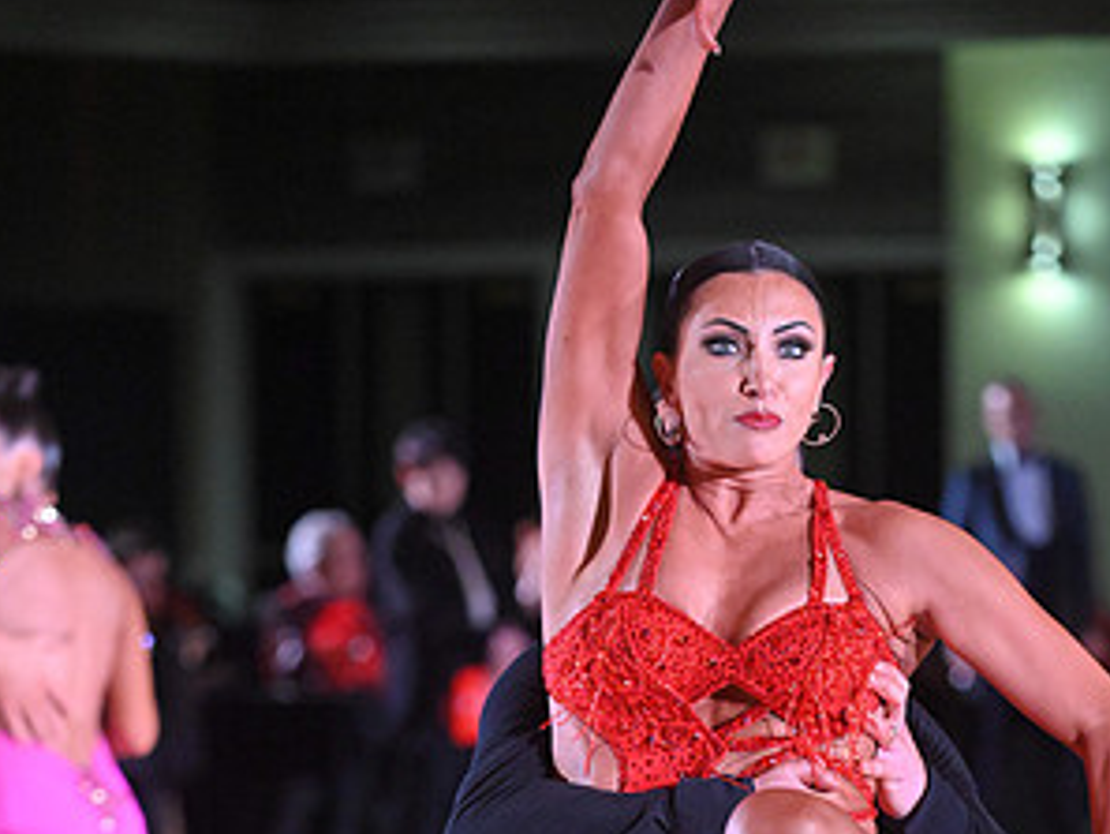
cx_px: 641
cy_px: 1006
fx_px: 8726
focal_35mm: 272
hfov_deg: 7.3
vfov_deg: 5.4
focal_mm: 145
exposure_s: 1/400
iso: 5000
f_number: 4.5
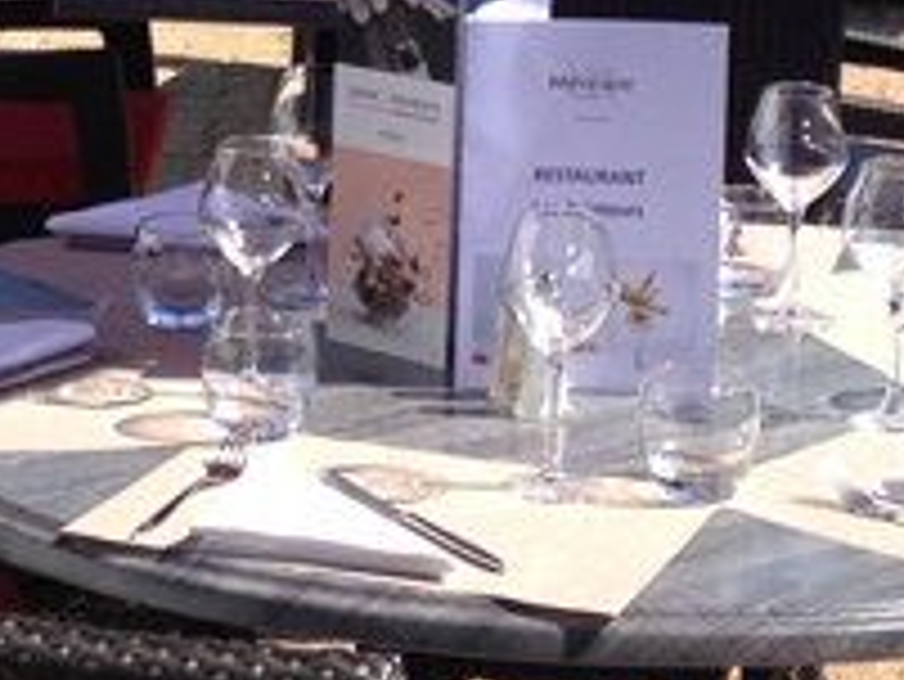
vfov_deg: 9.7
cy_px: -335
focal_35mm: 148
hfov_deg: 13.3
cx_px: 351
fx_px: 3867
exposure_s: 1/919
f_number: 2.4
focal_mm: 4.12
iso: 50
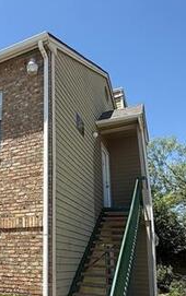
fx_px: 283
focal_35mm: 35
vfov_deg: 54.1
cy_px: 200
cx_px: 14
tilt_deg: +12.6
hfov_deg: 34.1
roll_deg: -1.7
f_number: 2.2
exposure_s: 1/985
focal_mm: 2.22
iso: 50
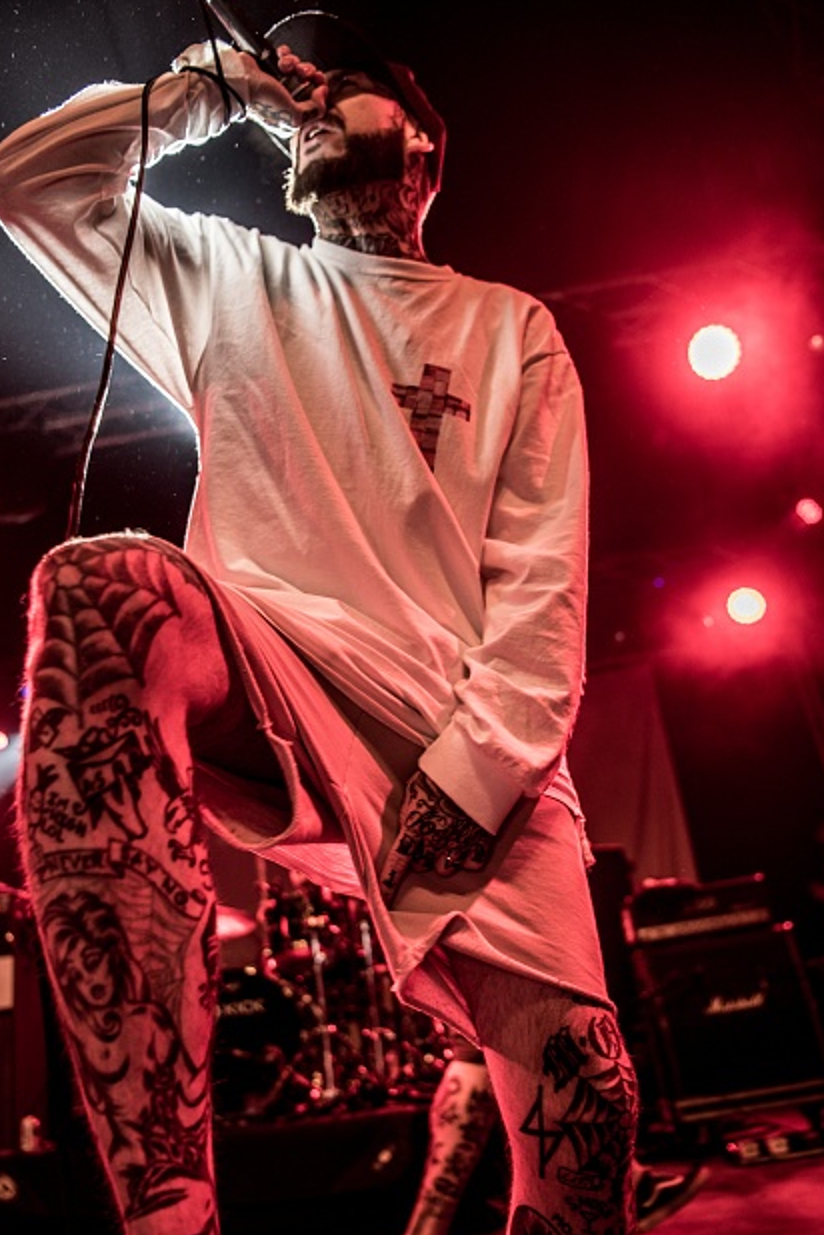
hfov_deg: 46.3
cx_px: 365
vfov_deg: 65.5
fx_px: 961
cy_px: 631
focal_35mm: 28
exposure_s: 1/80
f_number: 2.8
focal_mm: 24
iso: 160
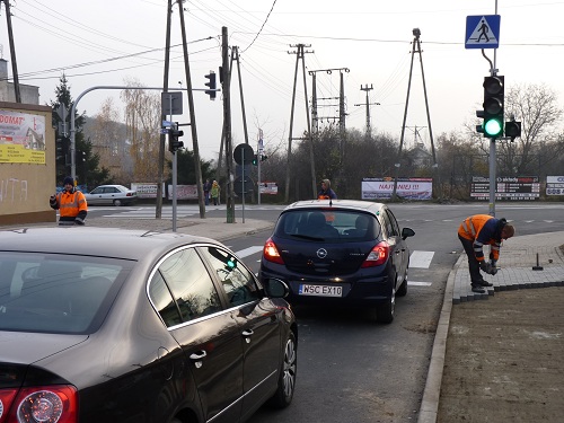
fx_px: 896
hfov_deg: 34.9
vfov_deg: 26.6
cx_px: 282
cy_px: 212
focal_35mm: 55
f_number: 4
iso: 80
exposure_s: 1/125
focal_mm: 9.8
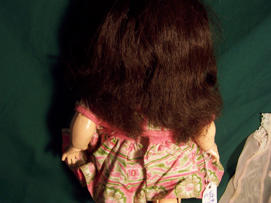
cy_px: 102
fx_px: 290
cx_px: 136
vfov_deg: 38.7
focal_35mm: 37
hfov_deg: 50.1
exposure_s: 1/60
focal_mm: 5.6
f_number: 2.8
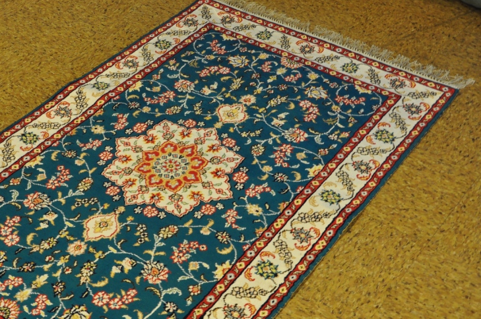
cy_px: 203
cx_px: 153
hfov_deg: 37.3
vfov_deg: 25.5
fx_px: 703
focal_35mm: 53
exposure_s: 1/15
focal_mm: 25
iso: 400
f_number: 6.3
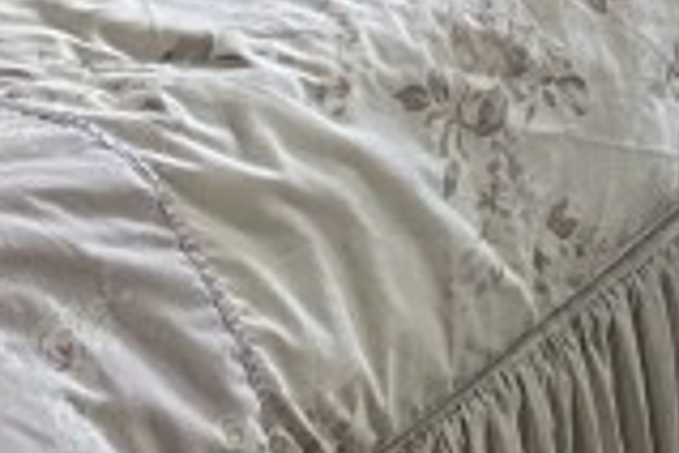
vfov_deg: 8.9
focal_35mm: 136
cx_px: 1576
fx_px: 2565
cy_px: -697
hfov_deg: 12.3
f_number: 1.8
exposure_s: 1/60
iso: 200
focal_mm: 4.25
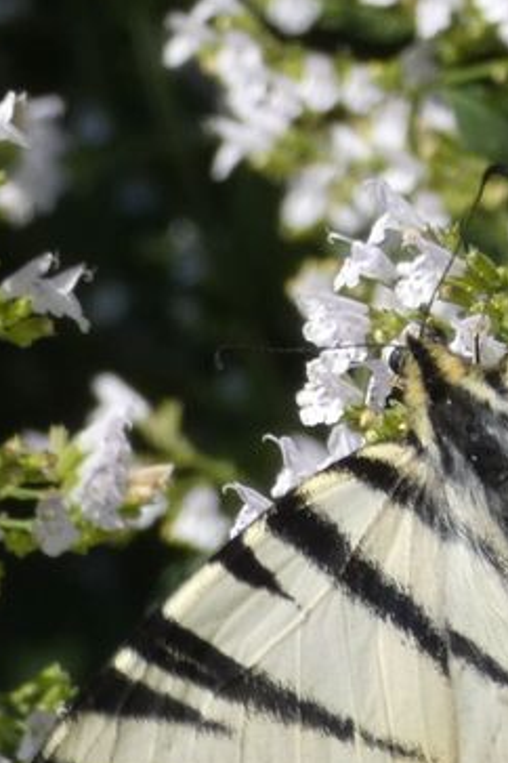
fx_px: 8953
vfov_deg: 4.9
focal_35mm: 423
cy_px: 555
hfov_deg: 3.2
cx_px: 541
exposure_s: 1/125
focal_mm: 30.9
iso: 80
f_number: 5.5
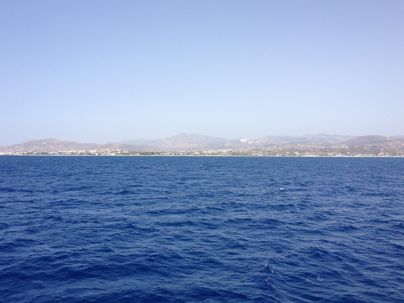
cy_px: 150
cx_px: 206
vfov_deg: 39.6
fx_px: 420
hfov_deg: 51.4
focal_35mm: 36
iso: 50
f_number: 2.4
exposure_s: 1/1534
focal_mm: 4.28
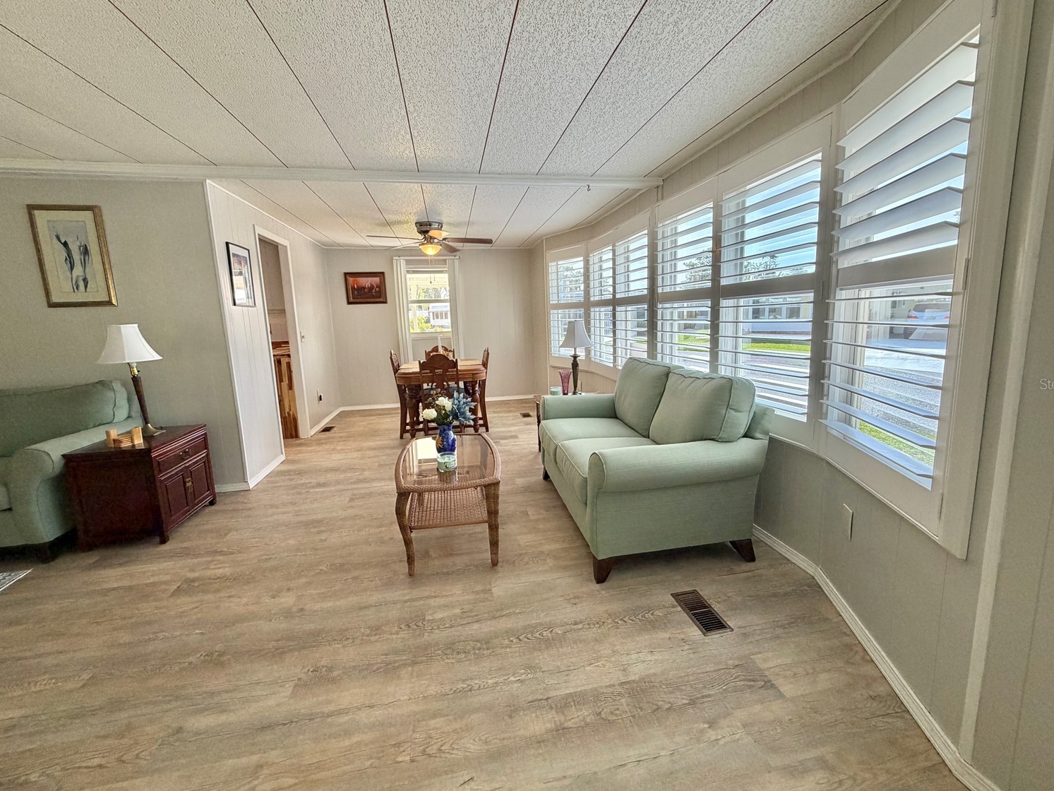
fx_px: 457
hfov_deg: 98.1
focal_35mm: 15
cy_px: 383
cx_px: 541
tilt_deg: -8.4
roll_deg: +1.8
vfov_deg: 81.7
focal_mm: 2.22
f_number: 2.2
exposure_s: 1/121
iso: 160
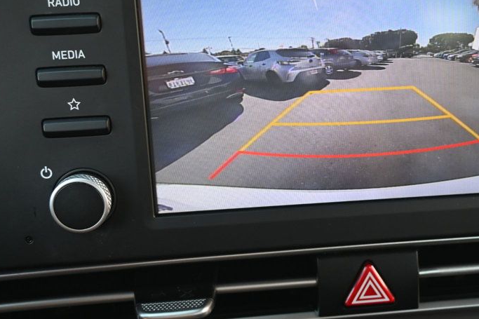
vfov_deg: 25.0
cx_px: 338
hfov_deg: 36.3
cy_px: 125
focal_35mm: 54
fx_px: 718
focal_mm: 24
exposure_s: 1/125
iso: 400
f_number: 4.2
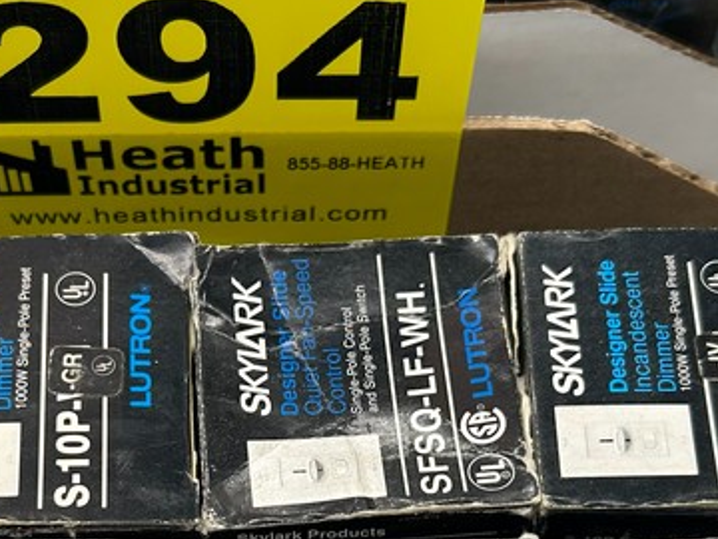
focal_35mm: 74
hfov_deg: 26.3
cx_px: 321
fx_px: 1535
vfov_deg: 19.3
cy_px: 543
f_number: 1.5
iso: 80
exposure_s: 1/60
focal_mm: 5.7
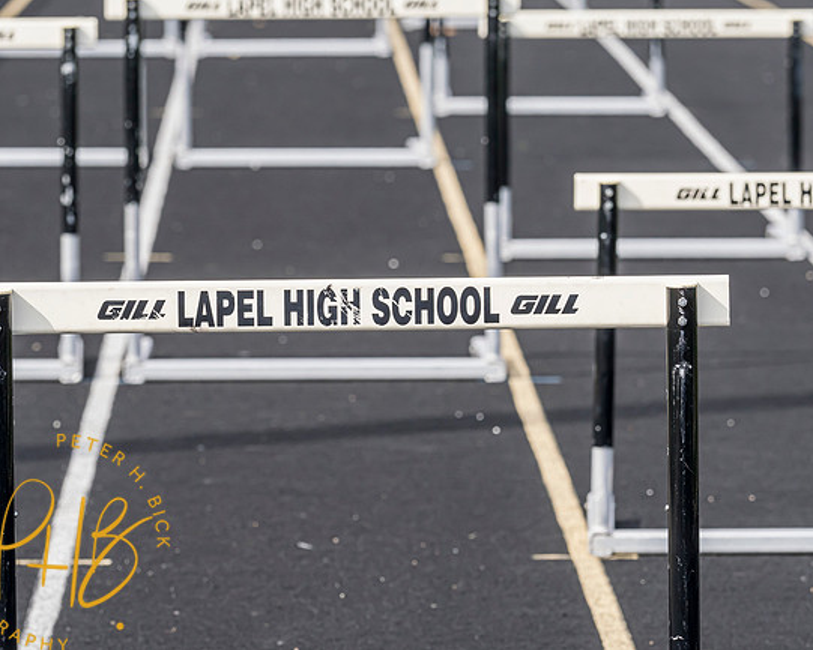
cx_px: 388
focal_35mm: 314
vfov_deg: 4.9
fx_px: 7557
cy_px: 325
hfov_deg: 6.2
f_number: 5.6
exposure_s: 1/1000
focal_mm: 150
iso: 500
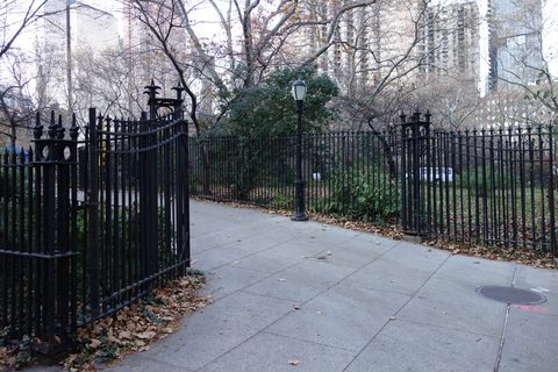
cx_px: 279
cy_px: 186
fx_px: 434
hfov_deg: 65.5
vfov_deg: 46.4
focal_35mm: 28
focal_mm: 10.4
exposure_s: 1/250
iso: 500
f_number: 1.8
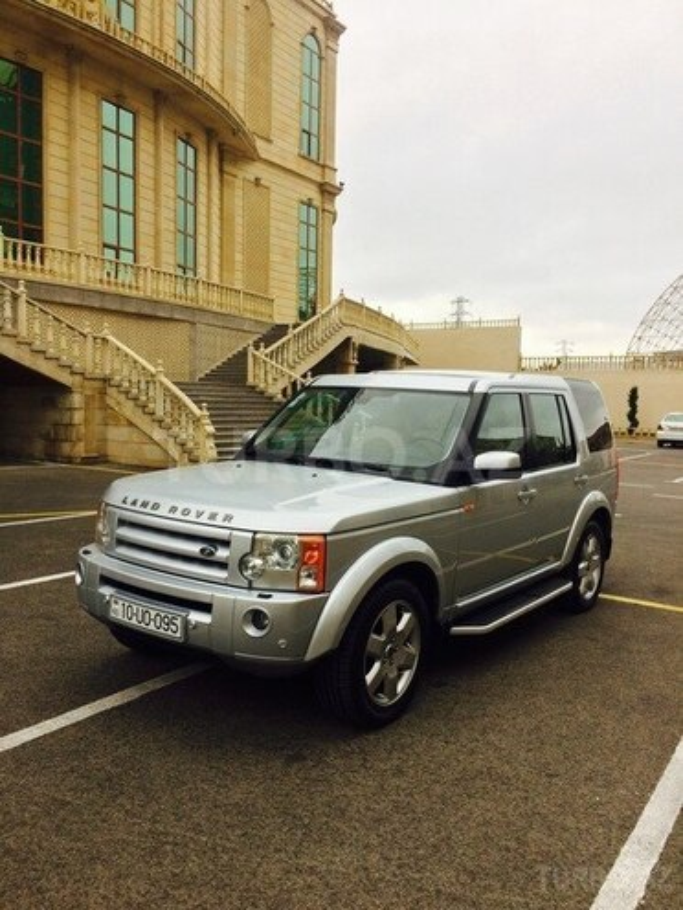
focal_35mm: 29
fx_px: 763
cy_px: 455
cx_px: 342
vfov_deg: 61.7
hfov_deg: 48.2
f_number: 2.2
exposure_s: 1/100
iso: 50
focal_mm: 4.15
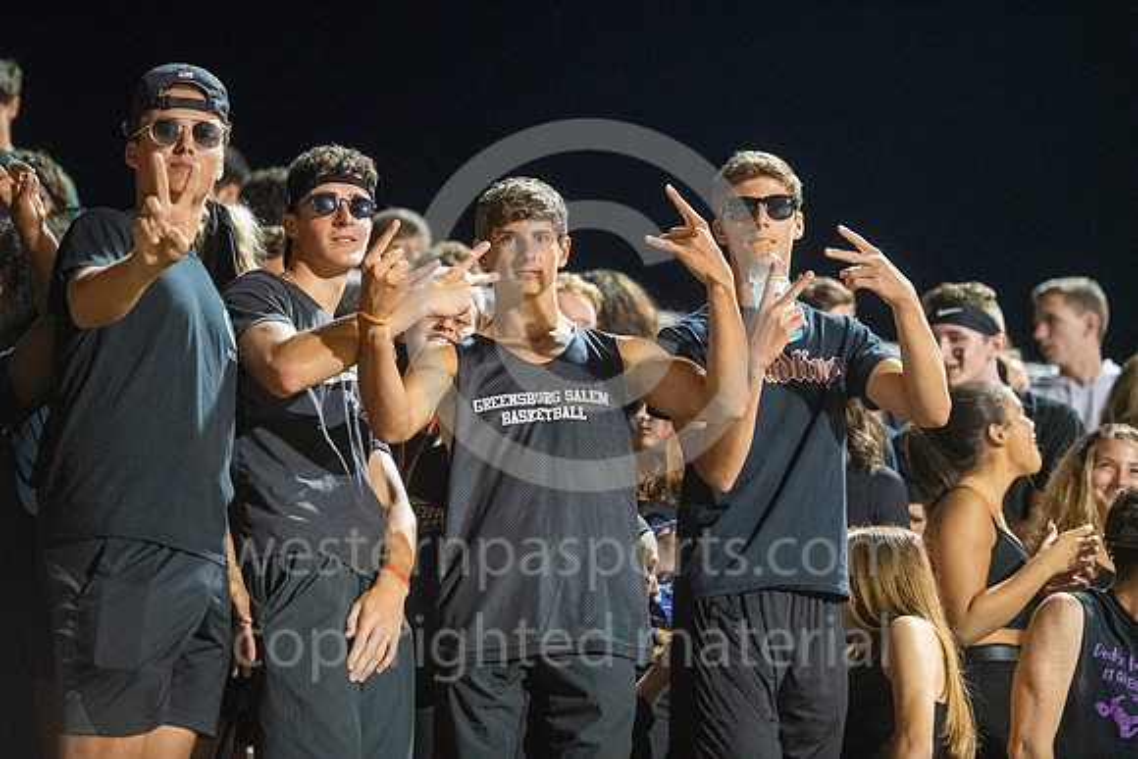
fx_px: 4110
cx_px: 569
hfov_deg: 15.8
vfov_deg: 10.6
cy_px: 380
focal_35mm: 130
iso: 6400
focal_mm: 130
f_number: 2.8
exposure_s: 1/400
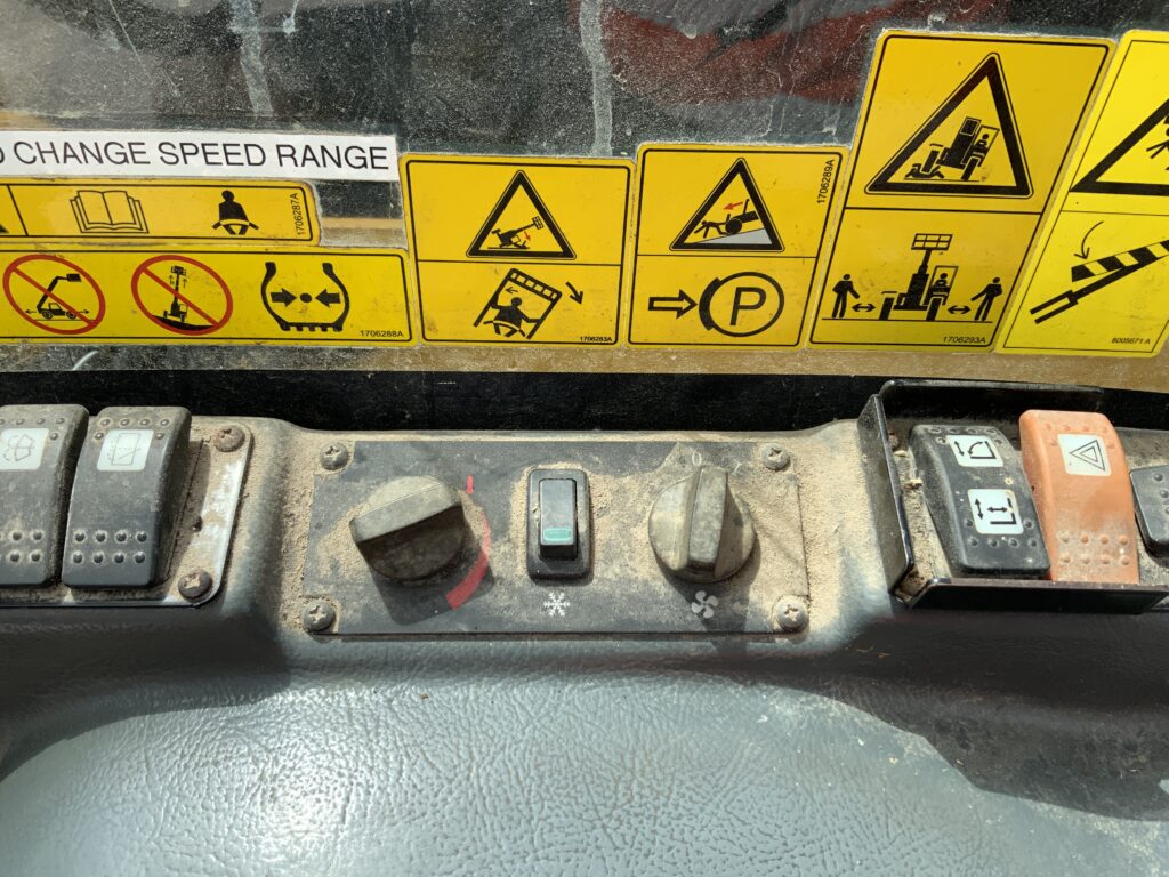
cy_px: 438
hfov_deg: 61.7
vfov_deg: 48.2
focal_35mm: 29
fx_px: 979
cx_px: 584
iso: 16
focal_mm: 3
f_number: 1.8
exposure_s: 1/465
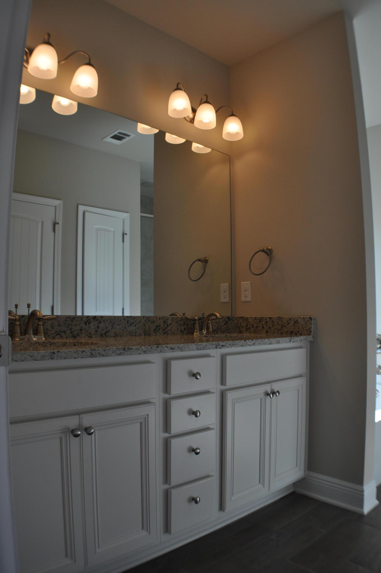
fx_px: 525
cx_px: 190
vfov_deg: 57.3
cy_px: 286
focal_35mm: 33
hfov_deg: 39.9
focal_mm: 22
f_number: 5.6
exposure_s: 1/125
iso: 200
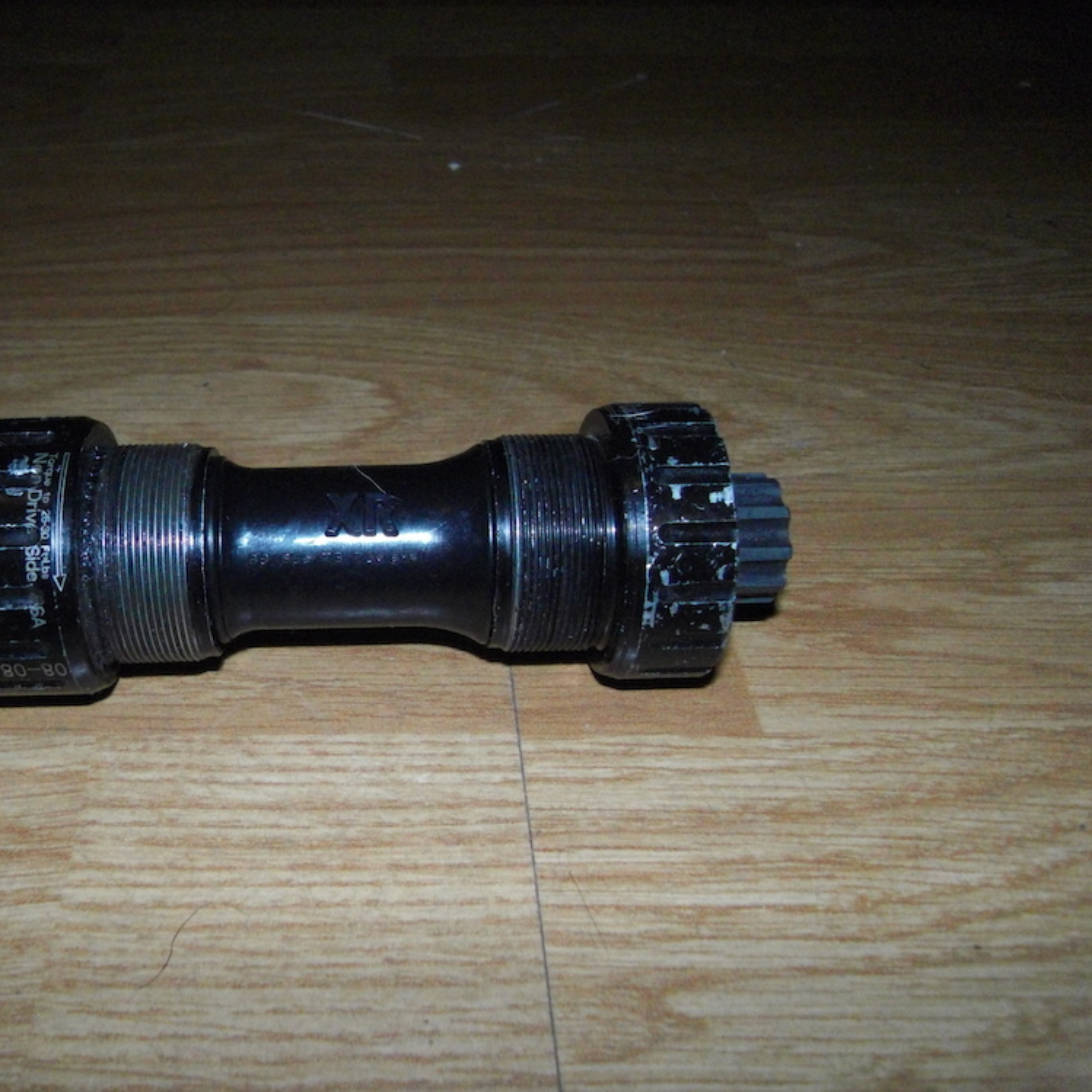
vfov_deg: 55.6
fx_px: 1035
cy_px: 539
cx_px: 366
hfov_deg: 54.5
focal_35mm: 29
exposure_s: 1/160
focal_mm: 4.3
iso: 400
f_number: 7.3
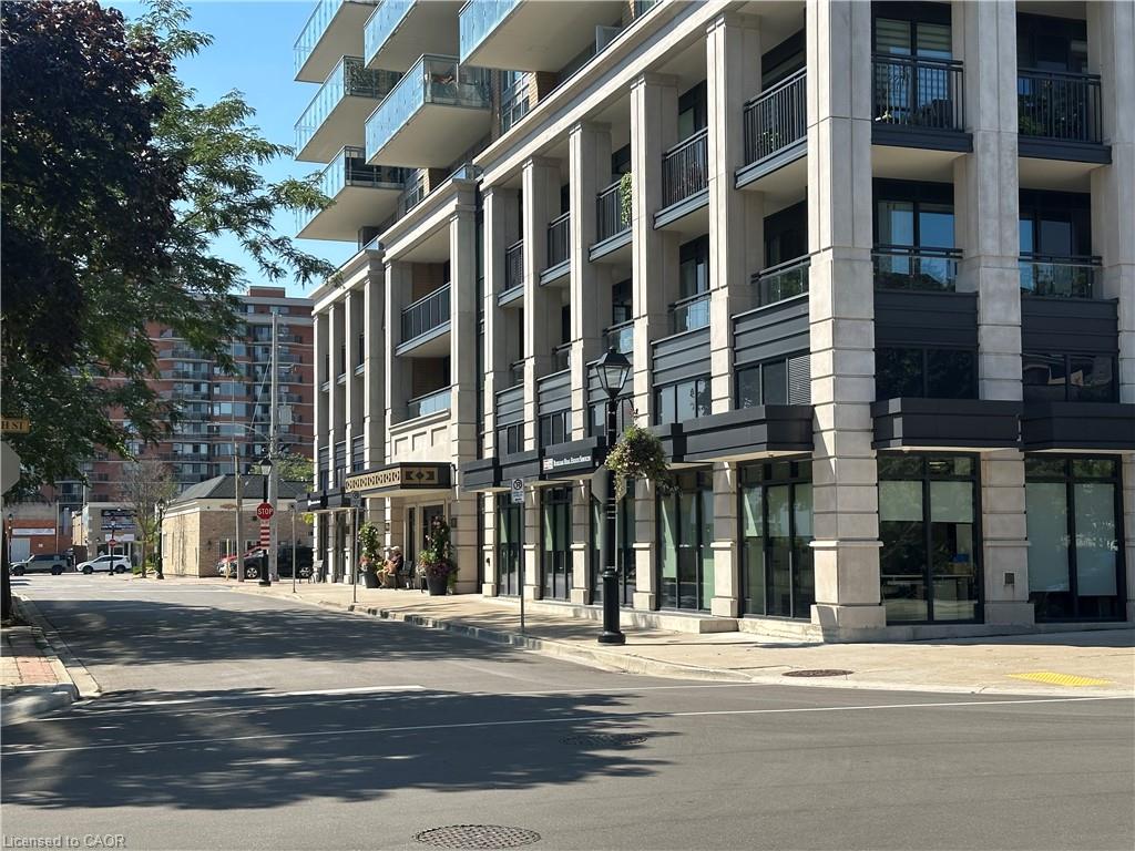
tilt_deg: +4.0
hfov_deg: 39.7
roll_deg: +0.3
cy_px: 426
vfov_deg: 30.3
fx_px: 1574
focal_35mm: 48
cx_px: 568
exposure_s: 1/2890
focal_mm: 6.86
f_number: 1.78
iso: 64
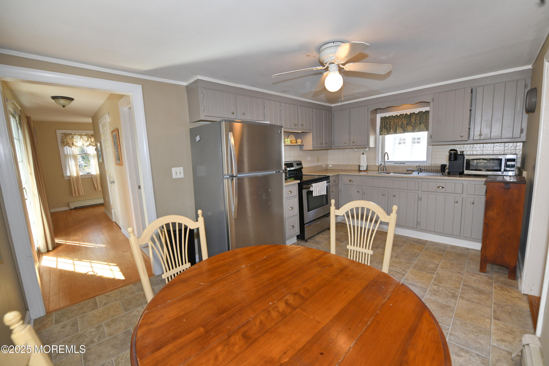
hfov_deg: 104.3
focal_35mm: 14
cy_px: 183
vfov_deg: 81.2
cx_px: 274
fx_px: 213
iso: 400
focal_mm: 14
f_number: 5.6
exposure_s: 1/60
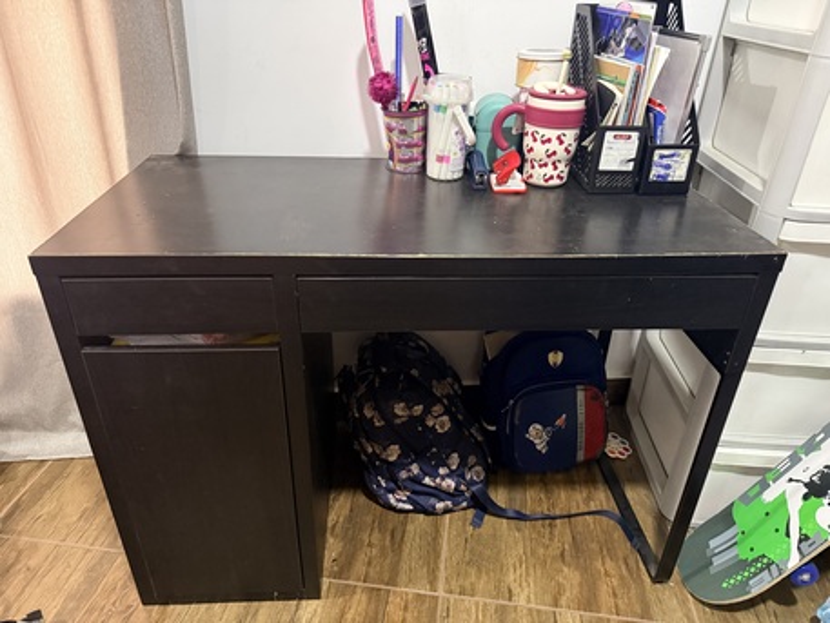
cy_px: 312
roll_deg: -2.1
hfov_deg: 71.6
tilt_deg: -29.8
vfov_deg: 56.8
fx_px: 576
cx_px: 415
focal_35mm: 24
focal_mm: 6.76
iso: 1000
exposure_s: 1/35
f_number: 1.78
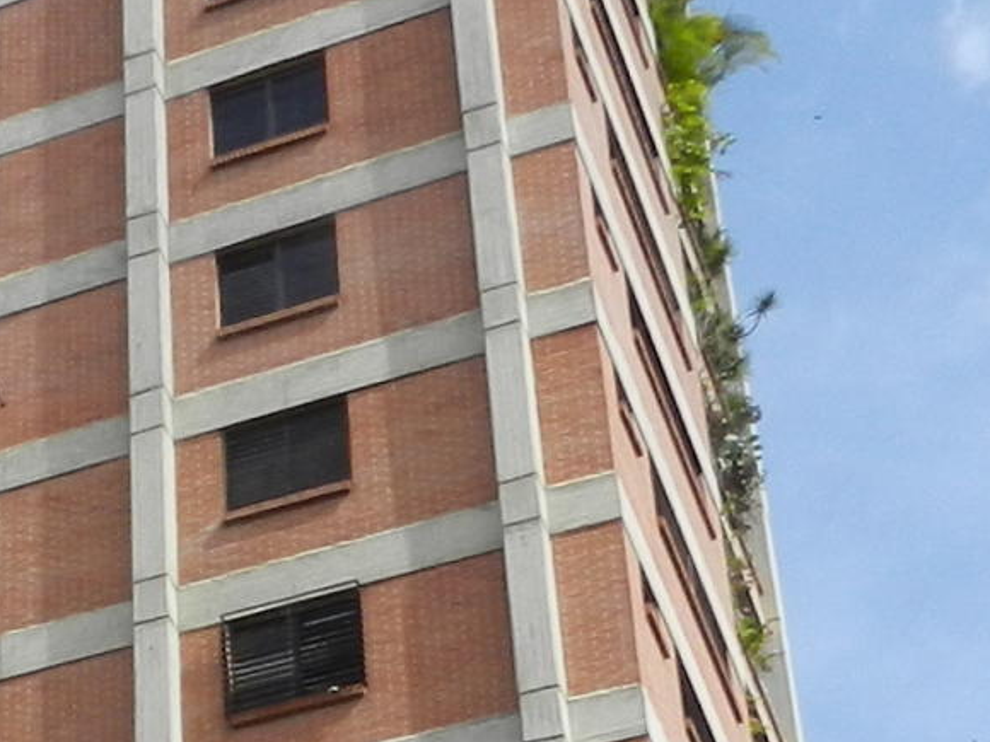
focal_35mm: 119
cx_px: -476
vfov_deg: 12.2
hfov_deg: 15.3
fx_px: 3403
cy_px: 904
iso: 160
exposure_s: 1/800
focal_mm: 4
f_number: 4.5
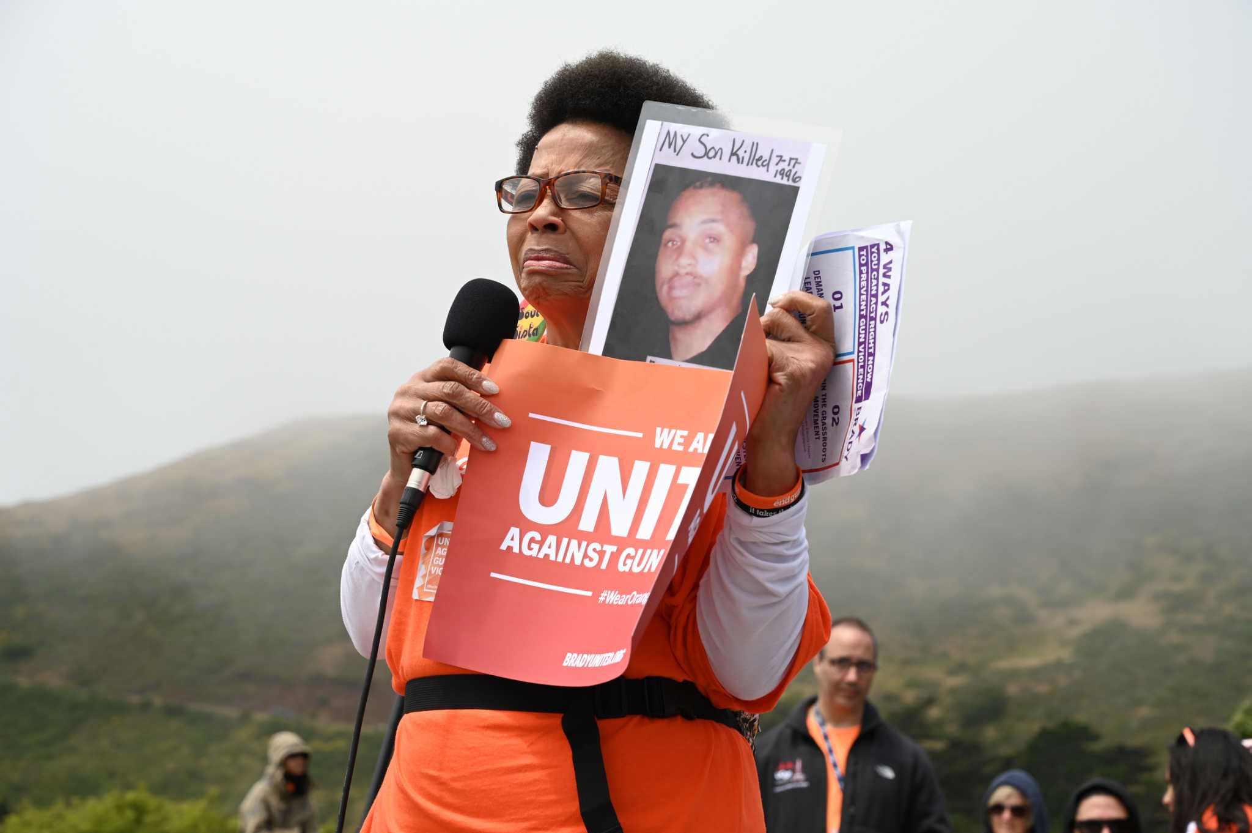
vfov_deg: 19.4
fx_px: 2432
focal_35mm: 70
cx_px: 626
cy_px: 416
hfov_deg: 28.9
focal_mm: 70
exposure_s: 1/400
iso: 100
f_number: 7.1
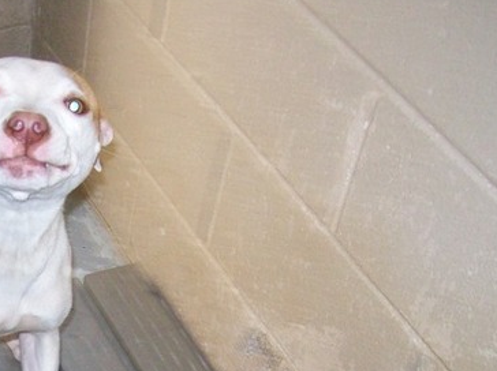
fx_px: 1090
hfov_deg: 25.1
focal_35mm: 76
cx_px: 74
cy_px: 376
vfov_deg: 18.8
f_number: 2.7
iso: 200
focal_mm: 6
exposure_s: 1/64
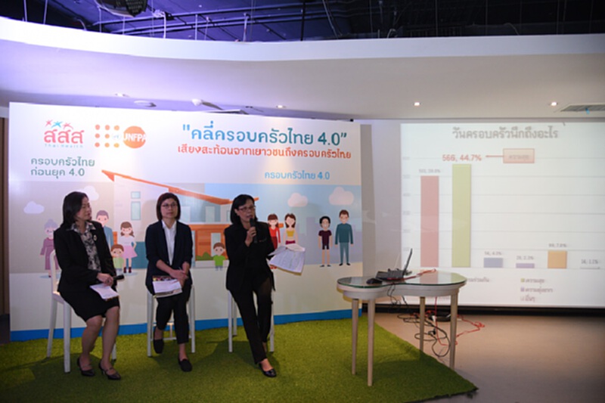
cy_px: 202
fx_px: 403
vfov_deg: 53.1
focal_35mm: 24
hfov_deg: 73.8
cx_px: 302
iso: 1600
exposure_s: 1/100
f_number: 4
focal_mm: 24
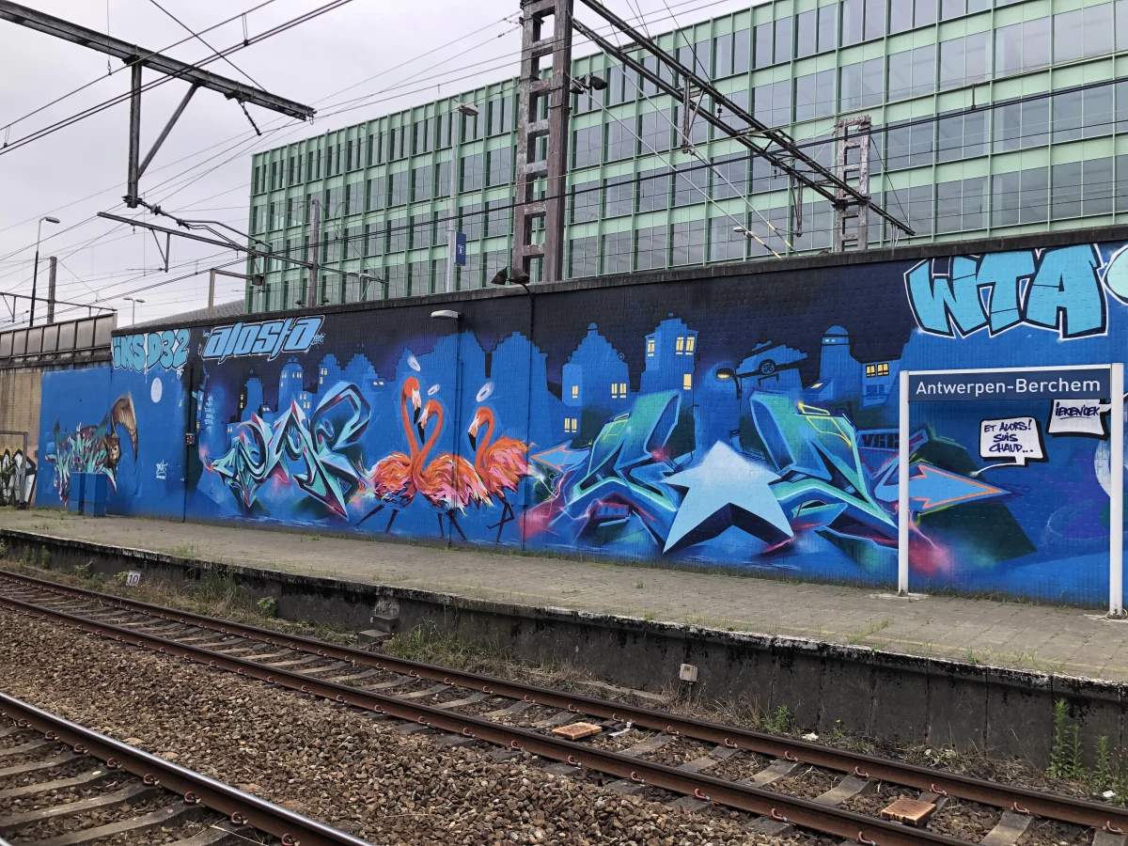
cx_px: 564
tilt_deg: +3.9
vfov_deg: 49.7
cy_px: 423
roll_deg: -1.0
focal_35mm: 28
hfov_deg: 63.4
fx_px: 912
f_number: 1.8
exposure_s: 1/533
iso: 20
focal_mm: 4
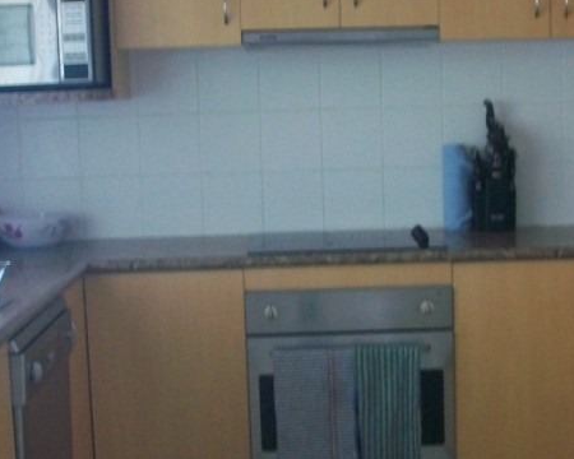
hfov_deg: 26.7
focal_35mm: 71
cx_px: 323
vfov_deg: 21.5
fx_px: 1206
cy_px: 298
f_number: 2.8
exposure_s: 1/8
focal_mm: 5.7
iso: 160
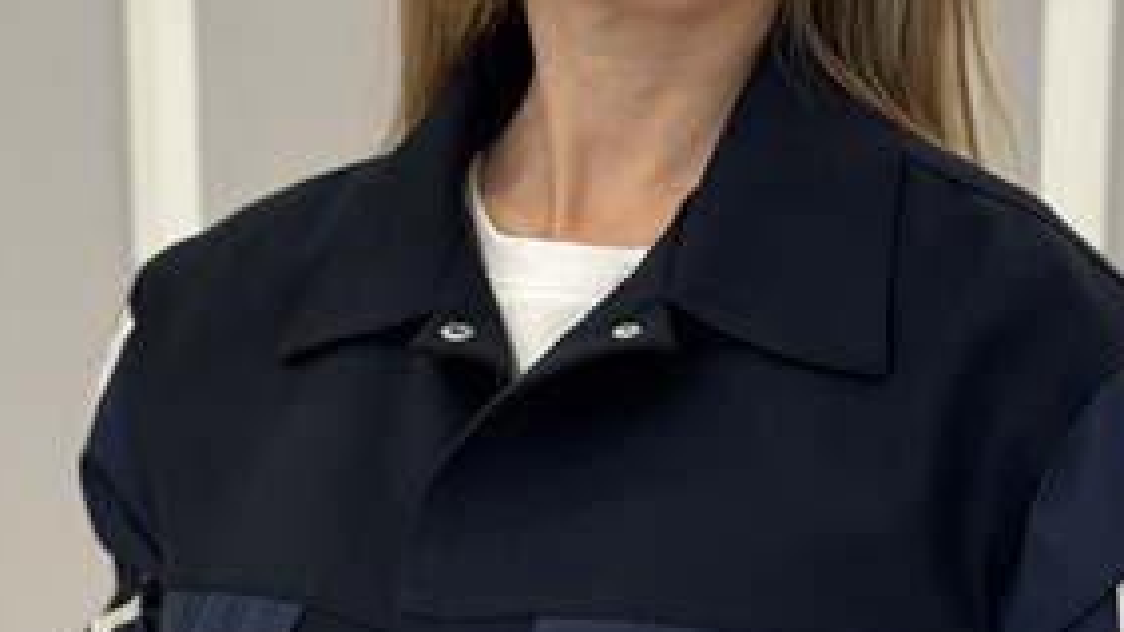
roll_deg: -0.4
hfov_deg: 22.2
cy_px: 835
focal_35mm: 96
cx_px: 667
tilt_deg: -8.0
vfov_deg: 12.2
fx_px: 2860
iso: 160
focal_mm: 6.76
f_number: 1.78
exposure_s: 1/114
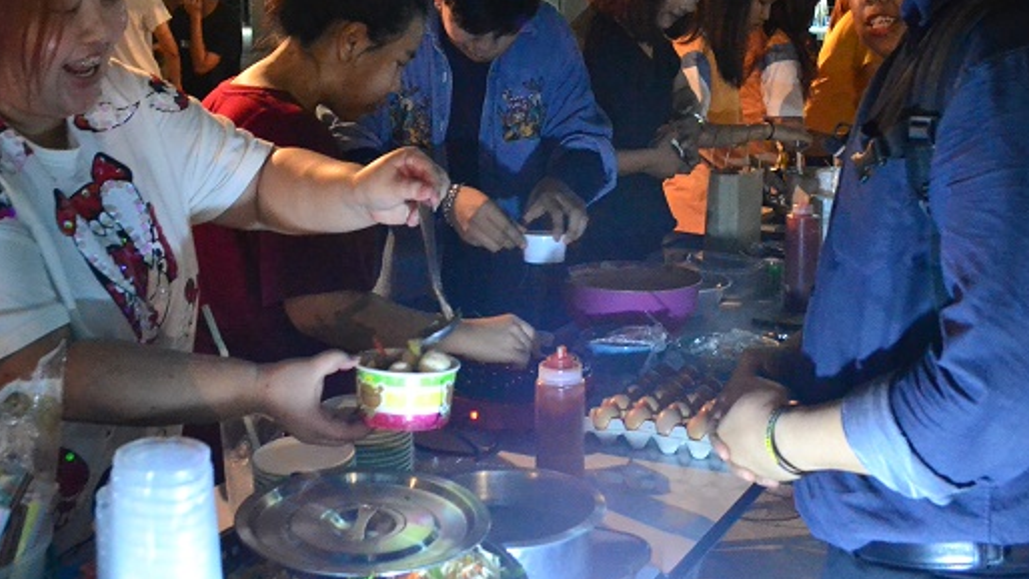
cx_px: 535
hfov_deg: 46.4
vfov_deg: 26.7
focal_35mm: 44
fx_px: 1200
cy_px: 145
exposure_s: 1/40
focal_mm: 18
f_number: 5
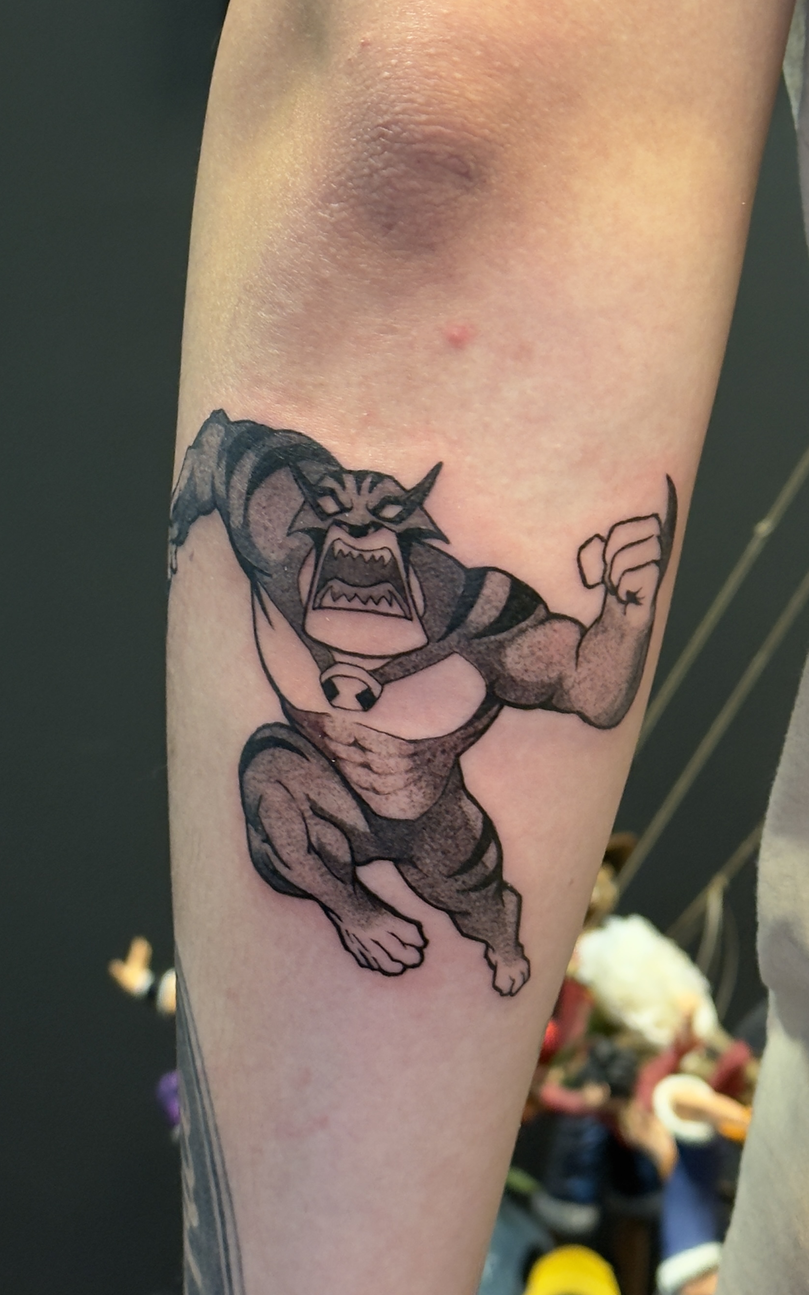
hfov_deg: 25.3
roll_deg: +1.1
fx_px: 1800
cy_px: 647
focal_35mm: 51
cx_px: 383
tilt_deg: +7.3
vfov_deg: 39.6
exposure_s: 1/40
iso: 400
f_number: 1.78
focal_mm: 6.76
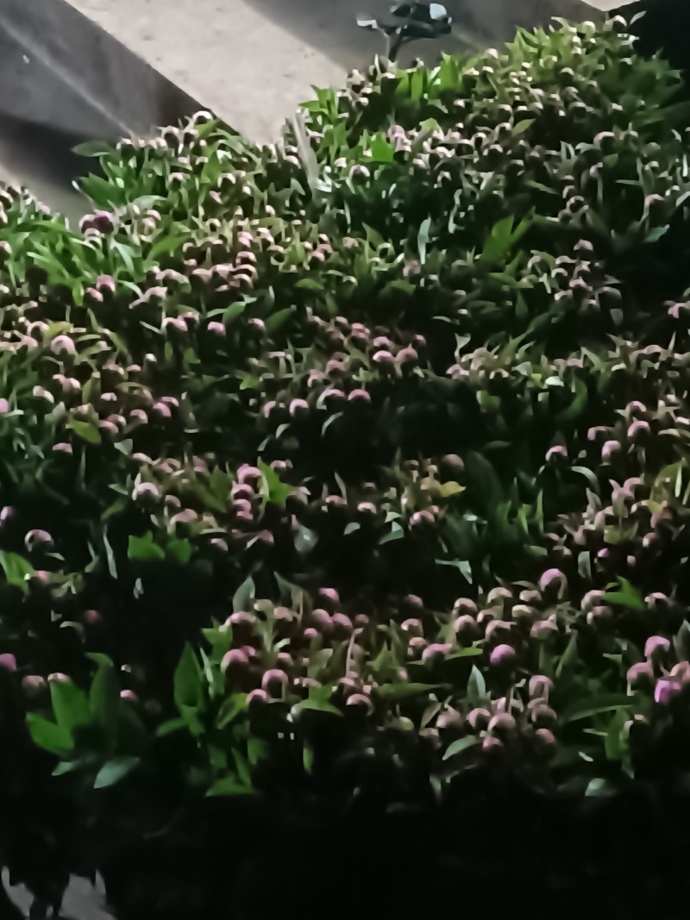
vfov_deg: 32.7
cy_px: 460
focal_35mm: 59
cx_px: 345
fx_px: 1568
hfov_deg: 24.8
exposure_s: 1/14.3
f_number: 1.9
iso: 16000
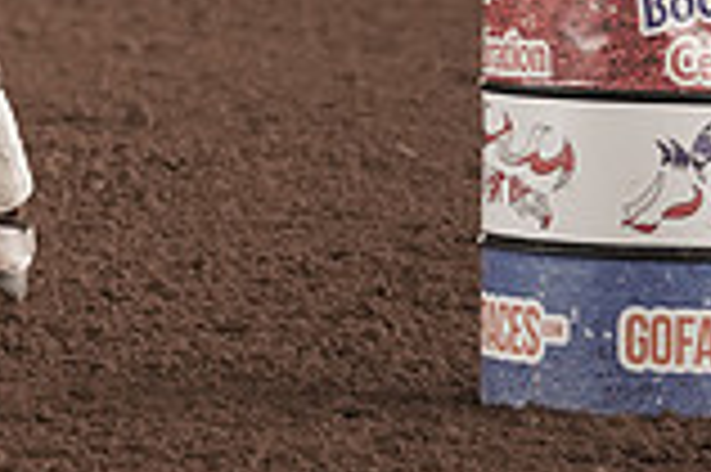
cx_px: -526
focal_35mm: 552
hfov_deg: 3.7
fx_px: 10891
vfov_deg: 2.5
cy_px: -362
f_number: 2.8
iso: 1600
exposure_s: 1/1000
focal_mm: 150
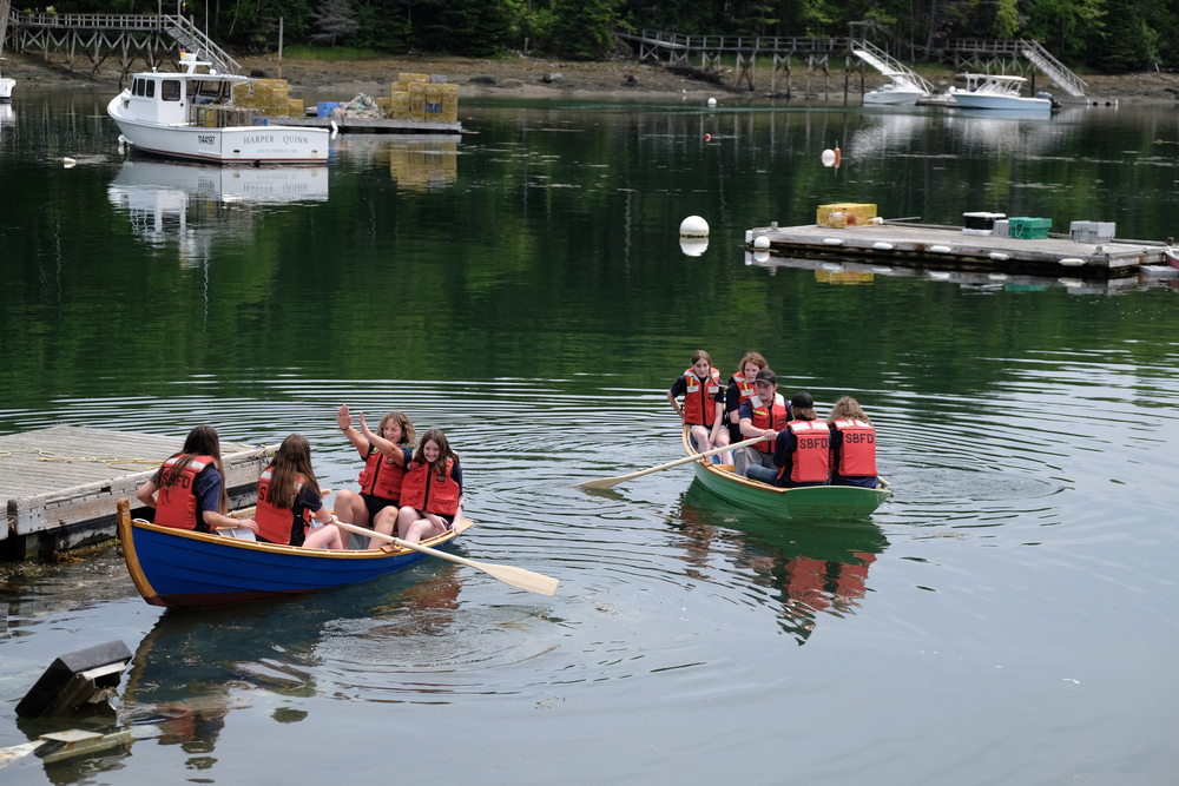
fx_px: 2456
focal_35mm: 75
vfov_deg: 18.2
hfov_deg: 27.0
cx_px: 590
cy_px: 393
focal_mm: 50
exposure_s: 1/1600
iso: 160
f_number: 2.8
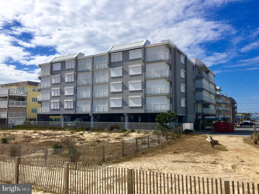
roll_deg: +0.2
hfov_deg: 61.7
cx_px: 130
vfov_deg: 48.2
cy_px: 97
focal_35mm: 29
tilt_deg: +4.4
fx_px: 217
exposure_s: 1/5650
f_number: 2.2
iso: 32
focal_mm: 4.15
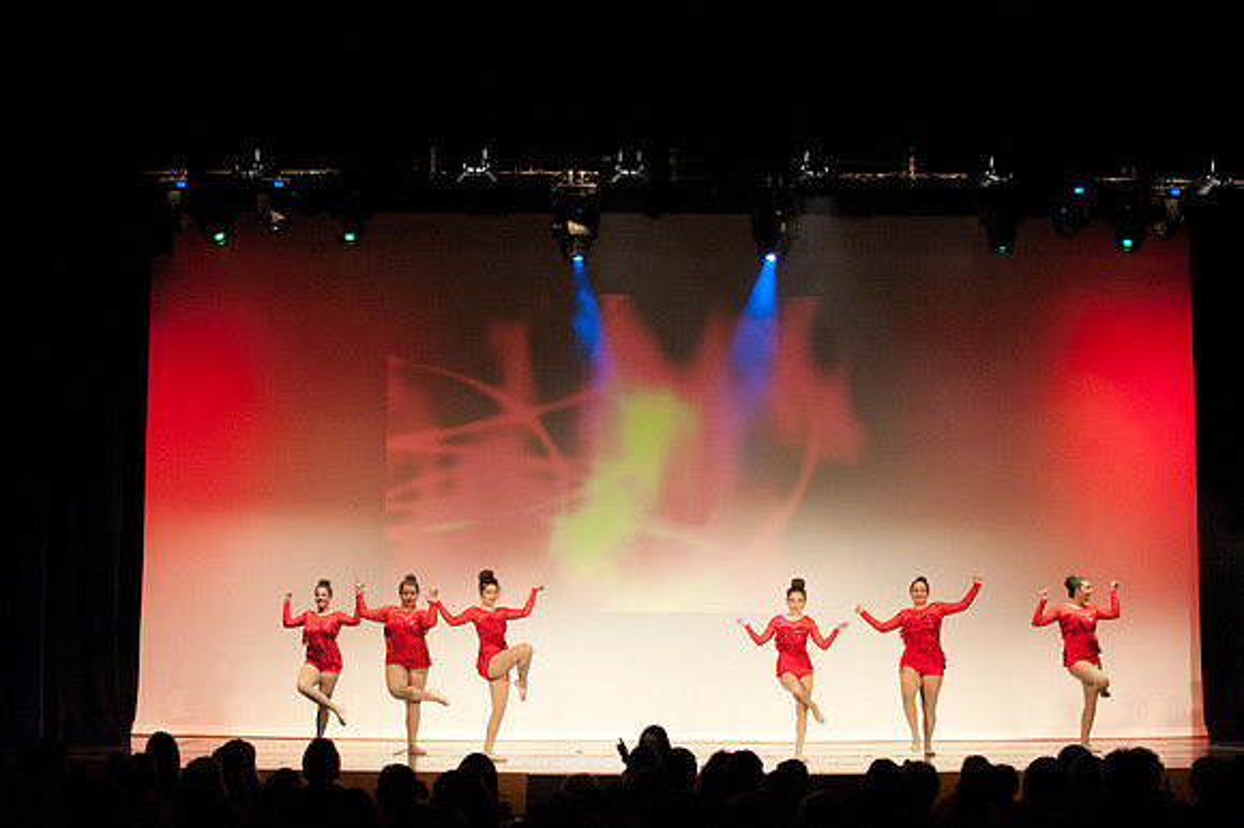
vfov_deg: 19.4
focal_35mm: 70
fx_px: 2417
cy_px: 414
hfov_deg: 28.9
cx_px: 622
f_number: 4
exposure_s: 1/200
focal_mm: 70
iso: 3200
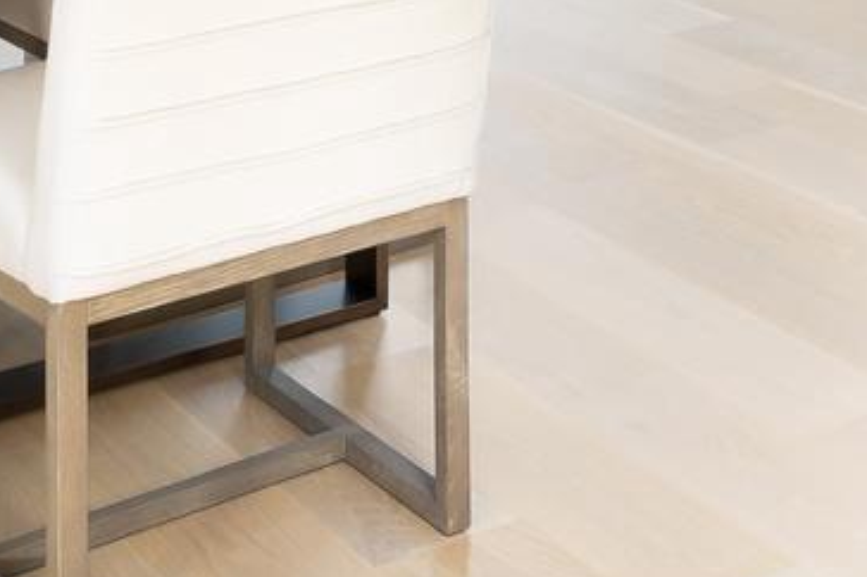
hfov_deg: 21.1
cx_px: 1043
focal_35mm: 90
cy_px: -556
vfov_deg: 13.2
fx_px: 2166
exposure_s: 1/15
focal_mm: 16
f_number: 13
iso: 800
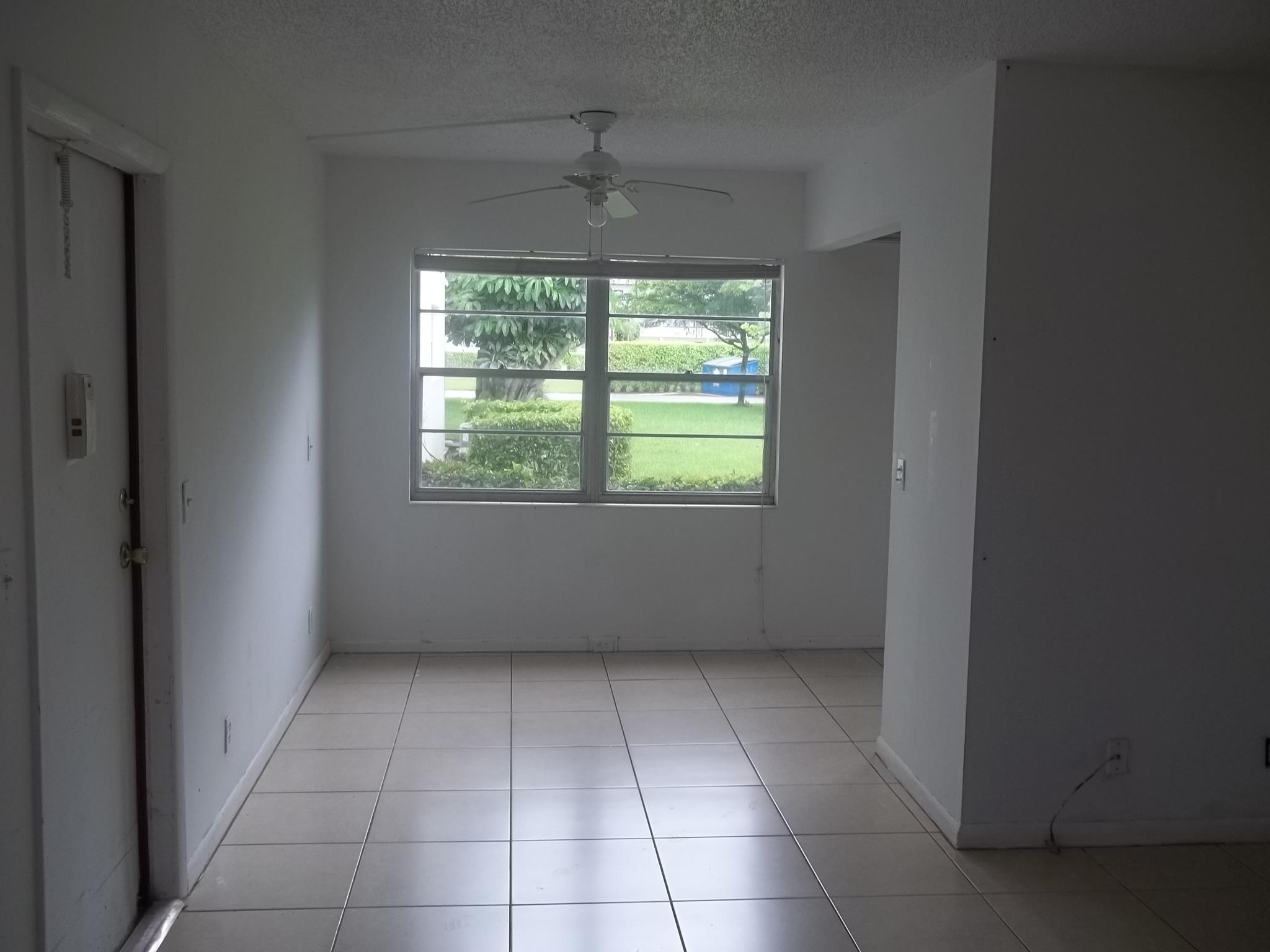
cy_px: 476
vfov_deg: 44.2
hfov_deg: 56.8
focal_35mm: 32
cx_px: 635
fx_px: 1174
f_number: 2.9
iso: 64
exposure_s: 1/100
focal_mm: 5.7
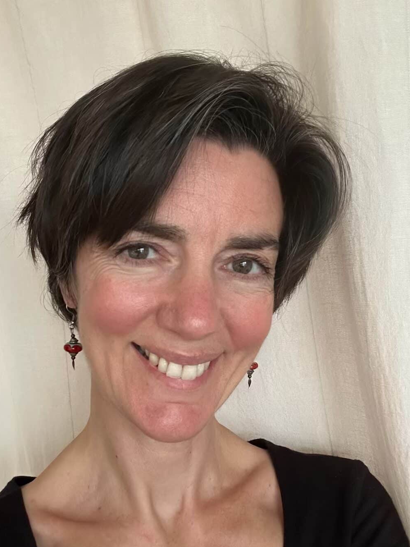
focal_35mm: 36
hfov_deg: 39.6
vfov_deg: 51.2
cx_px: 184
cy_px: 313
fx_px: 568
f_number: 1.9
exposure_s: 1/47
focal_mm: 2.69
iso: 320
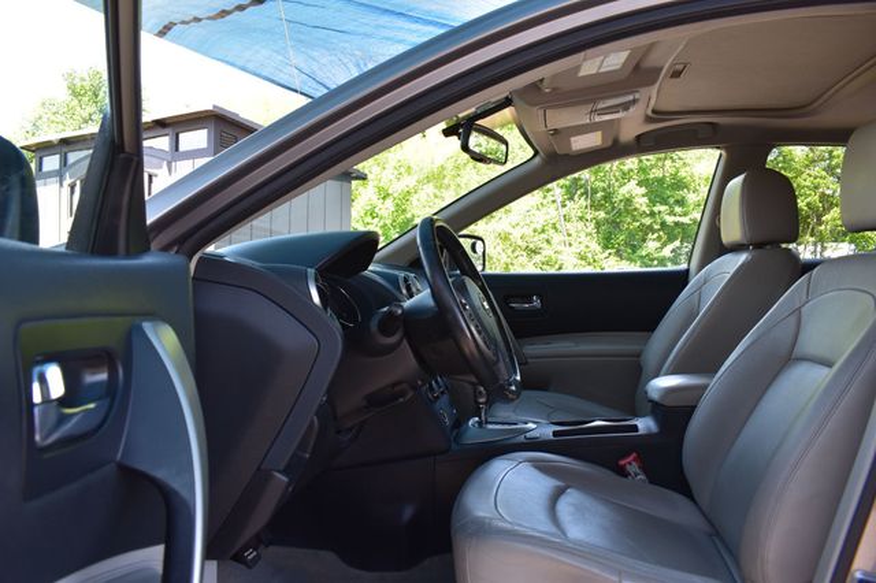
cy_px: 292
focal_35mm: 27
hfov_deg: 67.4
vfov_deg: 47.9
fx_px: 657
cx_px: 438
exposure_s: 1/60
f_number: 8
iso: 400
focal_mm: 18
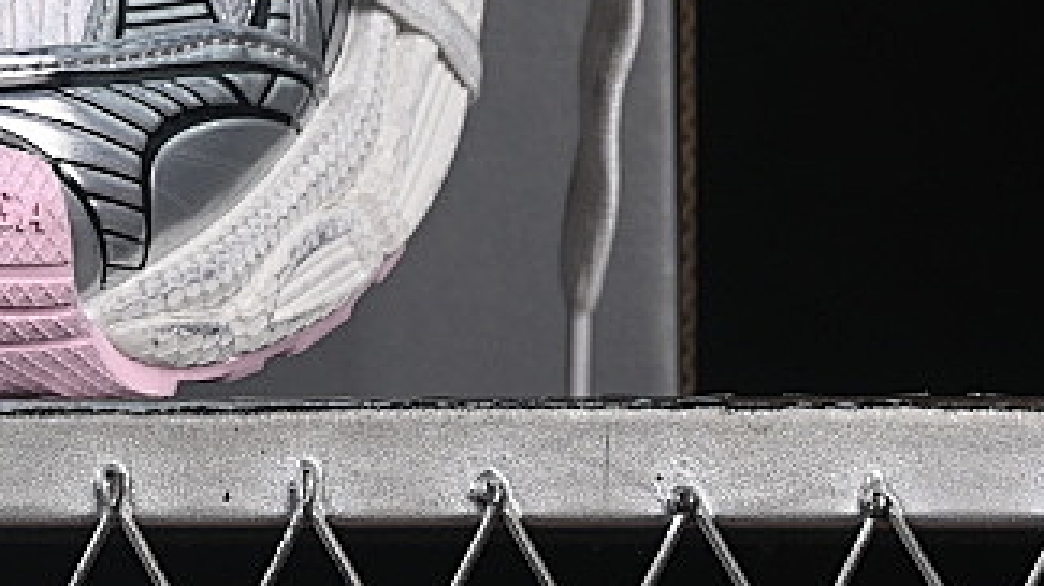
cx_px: -590
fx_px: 7250
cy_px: -328
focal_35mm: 262
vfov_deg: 4.6
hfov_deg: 8.0
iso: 160
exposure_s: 1/80
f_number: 8
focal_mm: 50
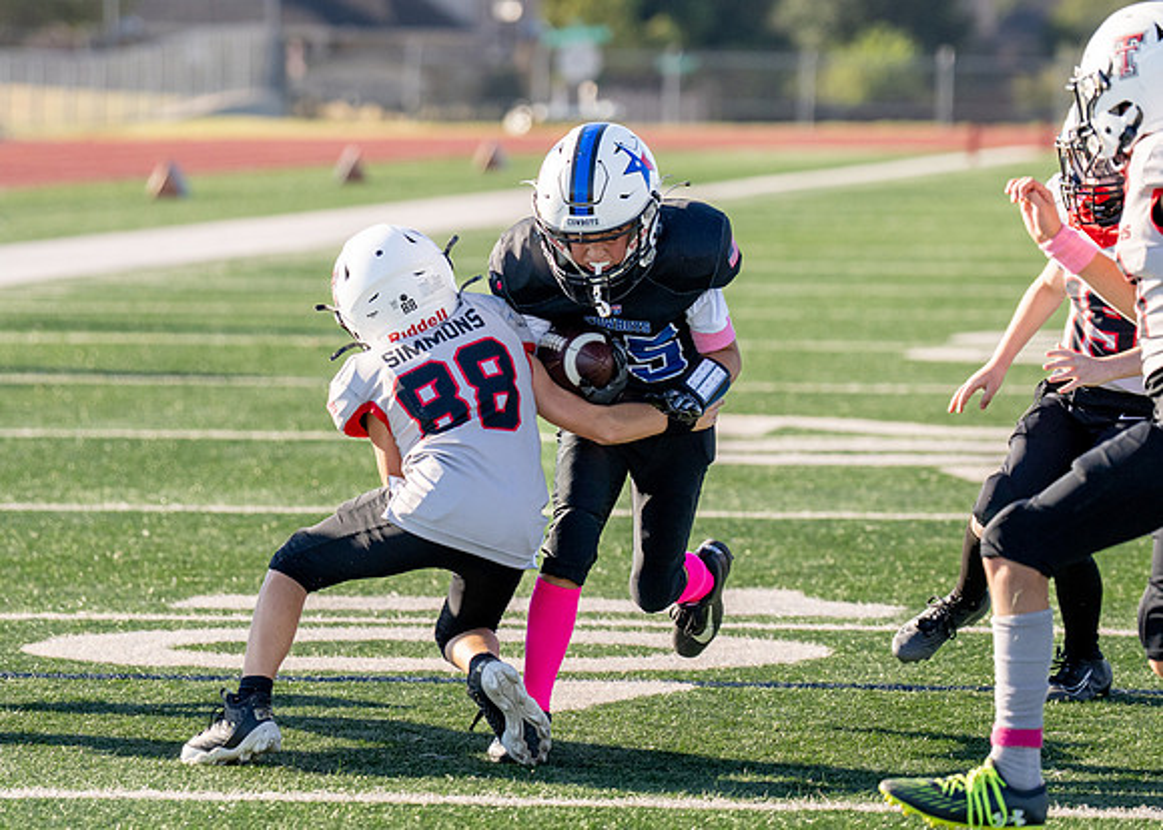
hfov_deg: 8.1
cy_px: 369
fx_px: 8187
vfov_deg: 5.8
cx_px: 664
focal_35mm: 248
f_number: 2.8
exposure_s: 1/4000
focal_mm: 133
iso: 250
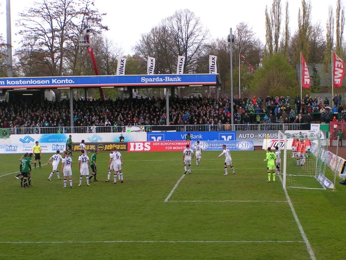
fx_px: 860
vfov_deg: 17.2
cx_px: 173
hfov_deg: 22.8
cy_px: 130
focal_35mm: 86
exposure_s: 1/200
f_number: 5
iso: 50
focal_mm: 13.2
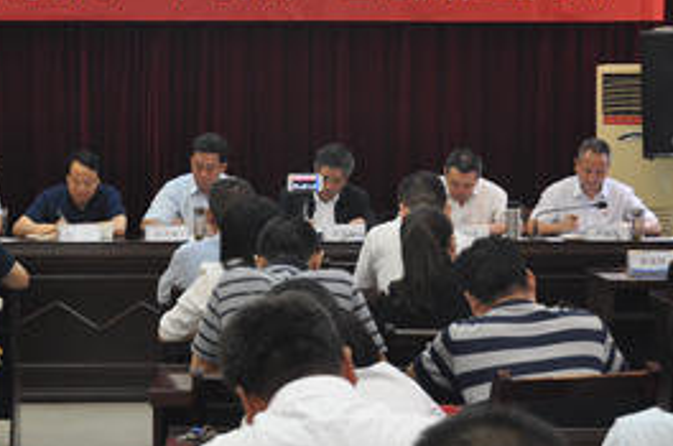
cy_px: 212
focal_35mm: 109
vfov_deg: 12.5
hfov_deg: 18.8
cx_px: 278
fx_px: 2034
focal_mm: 32
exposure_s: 1/30
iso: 720
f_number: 4
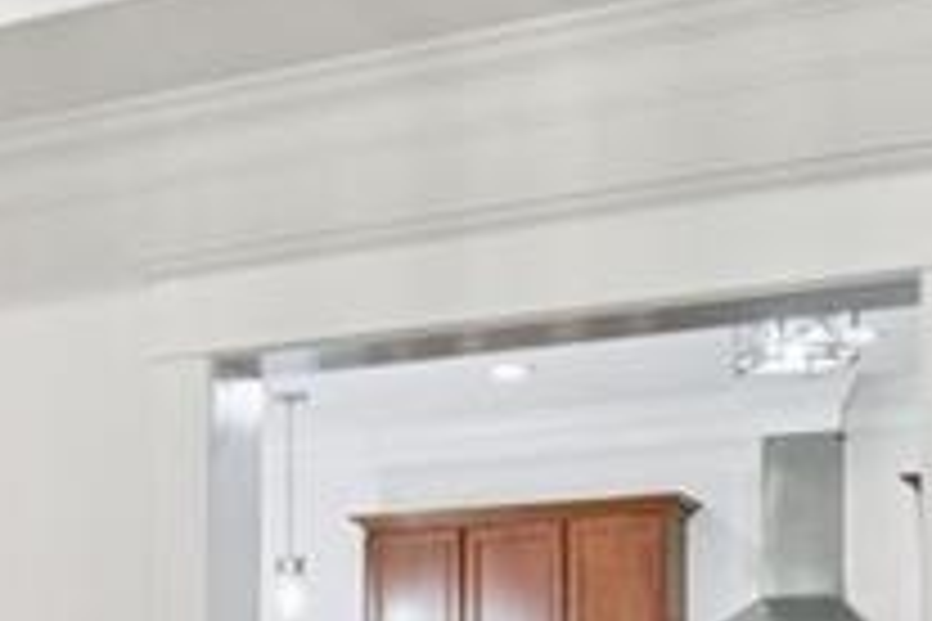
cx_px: 104
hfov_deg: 24.3
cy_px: 790
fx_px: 2109
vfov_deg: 16.0
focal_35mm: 81
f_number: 8
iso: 400
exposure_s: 1/10
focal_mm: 16.5
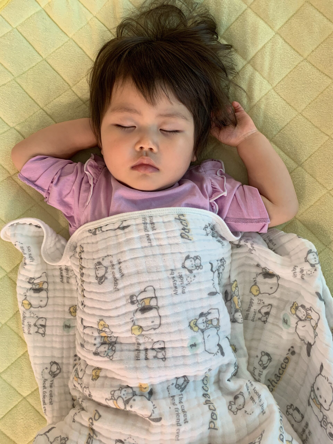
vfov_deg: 67.3
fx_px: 333
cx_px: 166
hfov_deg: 53.1
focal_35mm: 26
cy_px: 222
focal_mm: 4.25
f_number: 1.8
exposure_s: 1/60
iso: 125
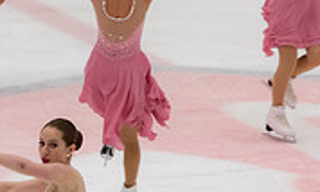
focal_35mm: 492
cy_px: 187
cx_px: 473
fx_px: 4245
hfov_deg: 4.3
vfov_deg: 2.6
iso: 900
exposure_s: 1/320
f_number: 5.6
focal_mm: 98
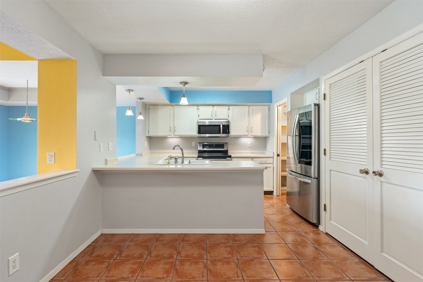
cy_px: 141
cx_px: 212
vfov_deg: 70.4
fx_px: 200
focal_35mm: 17
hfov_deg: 93.3
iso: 100
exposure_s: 1.6
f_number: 8
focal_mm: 17
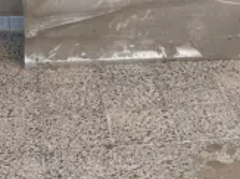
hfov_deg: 20.0
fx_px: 679
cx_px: 115
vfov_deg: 14.2
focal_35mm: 98
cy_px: -78
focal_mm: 5.1
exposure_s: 1/432
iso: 32
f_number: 1.6
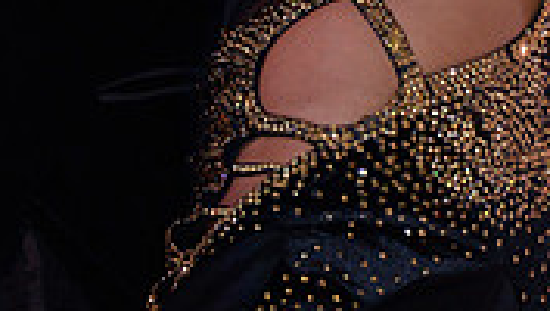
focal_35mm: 686
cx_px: 266
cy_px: -445
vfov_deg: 1.8
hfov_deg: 3.1
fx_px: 10015
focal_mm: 200
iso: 2000
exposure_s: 1/250
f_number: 5.6
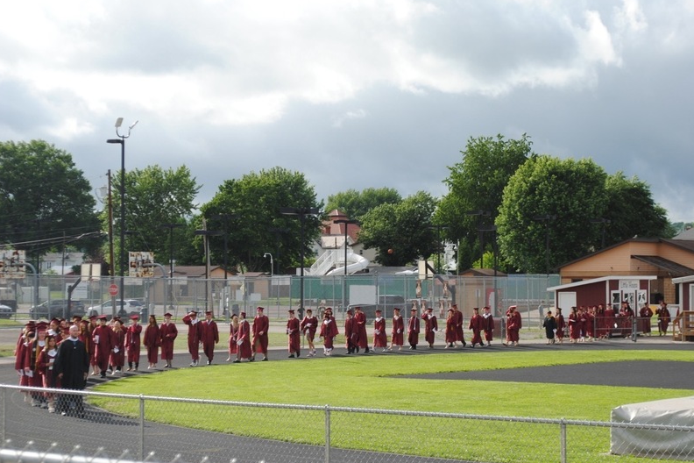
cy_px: 233
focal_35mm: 84
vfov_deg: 16.4
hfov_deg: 24.3
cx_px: 346
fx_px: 1610
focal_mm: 55
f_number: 8
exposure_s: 1/250
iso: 100
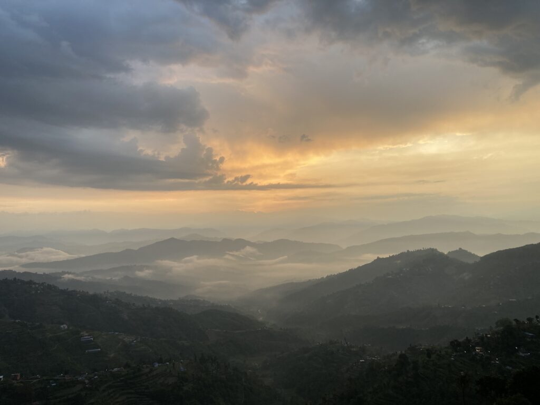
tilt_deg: +4.4
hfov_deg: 63.4
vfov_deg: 49.7
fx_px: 437
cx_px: 270
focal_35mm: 28
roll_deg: +1.6
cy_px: 202
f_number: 1.8
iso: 32
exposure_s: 1/121
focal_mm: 3.99
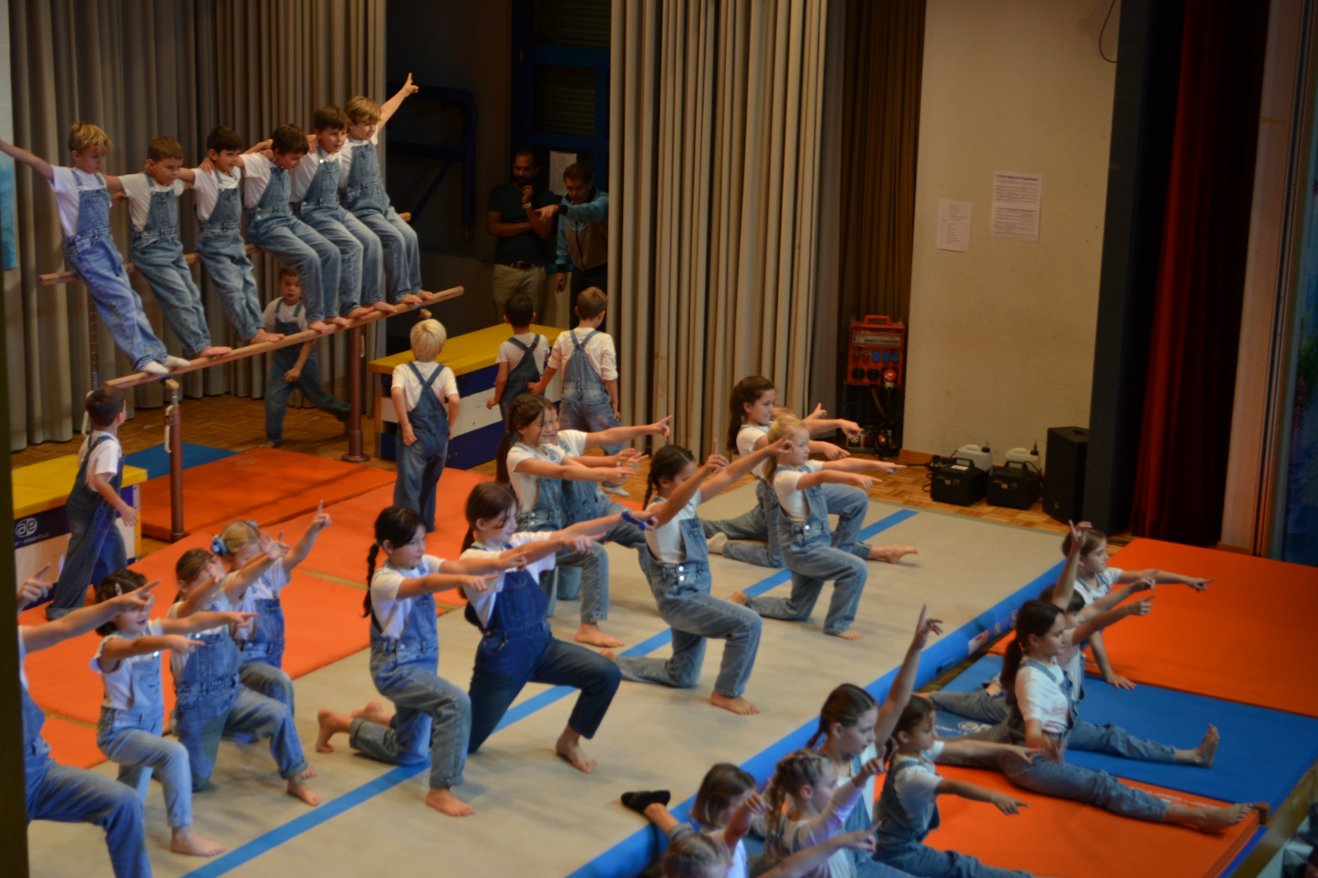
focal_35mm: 63
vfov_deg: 21.6
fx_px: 2306
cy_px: 439
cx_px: 659
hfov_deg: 31.9
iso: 400
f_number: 5.3
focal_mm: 42
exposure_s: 1/125
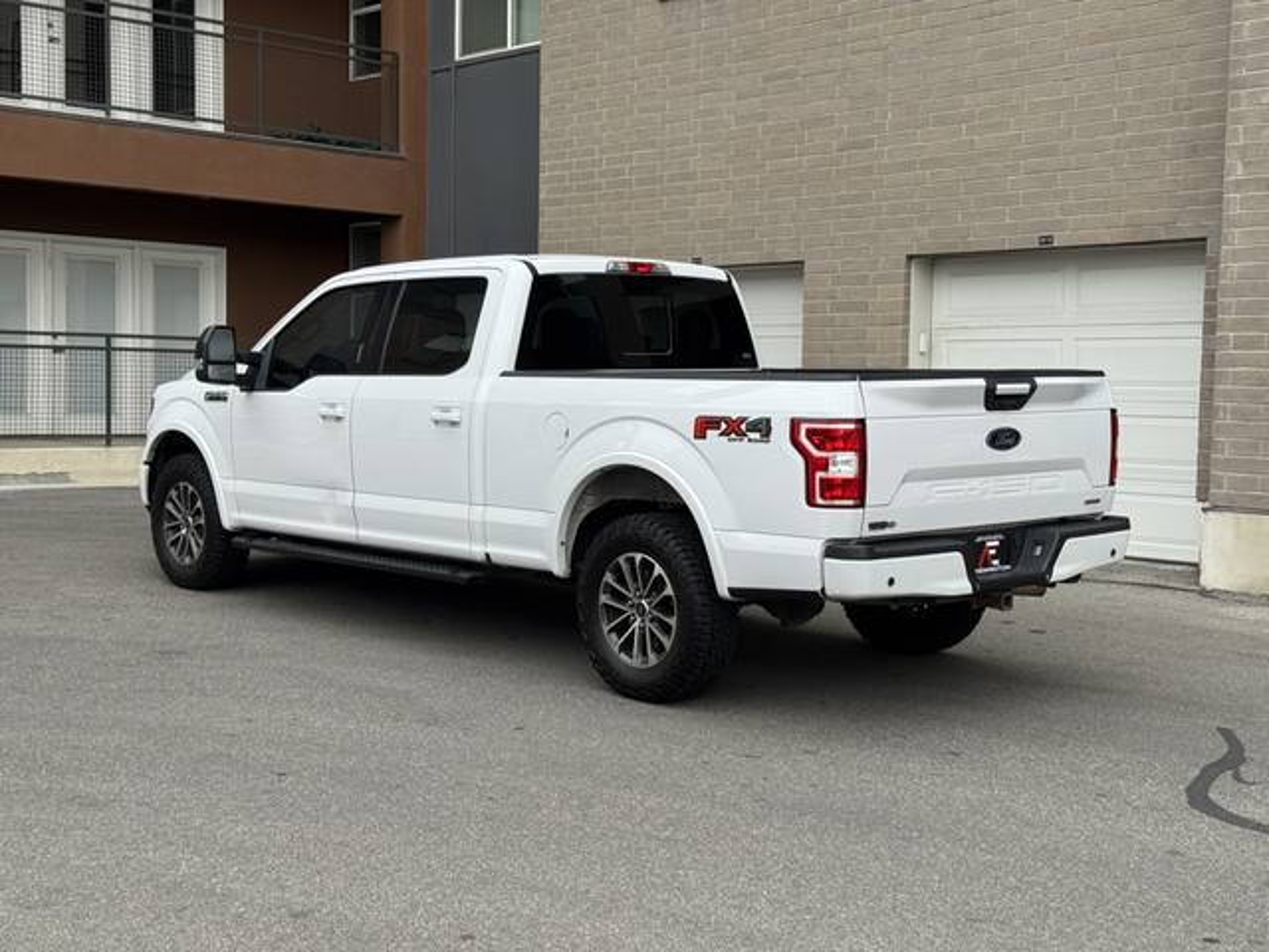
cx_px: 634
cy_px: 476
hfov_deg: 39.7
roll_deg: -0.6
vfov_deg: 30.3
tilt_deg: -3.2
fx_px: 1760
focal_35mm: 48
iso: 64
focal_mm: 6.76
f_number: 1.78
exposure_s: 1/1011
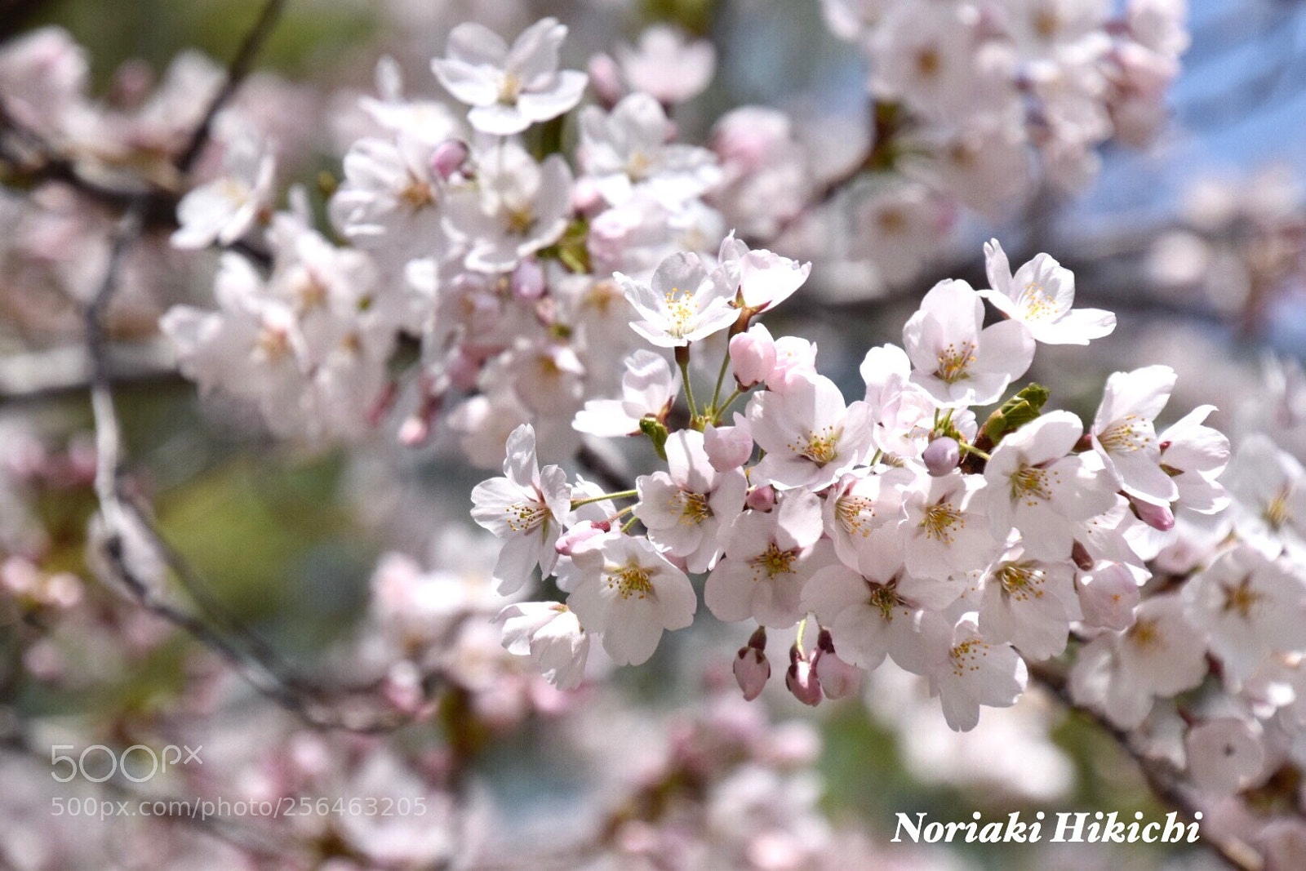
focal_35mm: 165
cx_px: 653
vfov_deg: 8.3
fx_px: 5986
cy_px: 436
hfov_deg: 12.5
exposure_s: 1/4000
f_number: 7.1
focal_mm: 110
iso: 1000
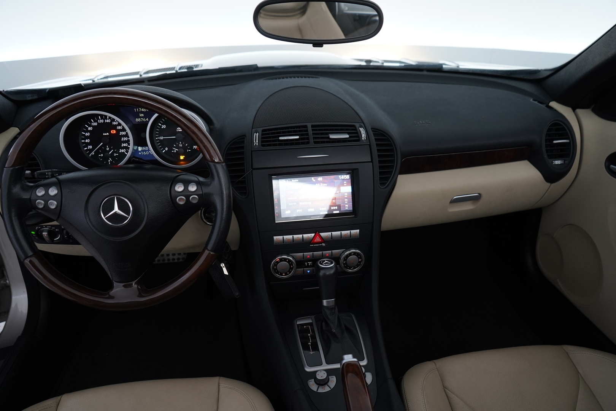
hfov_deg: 65.5
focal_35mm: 28
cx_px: 308
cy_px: 206
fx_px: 479
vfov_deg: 46.4
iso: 1000
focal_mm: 28
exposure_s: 1/40
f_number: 3.5
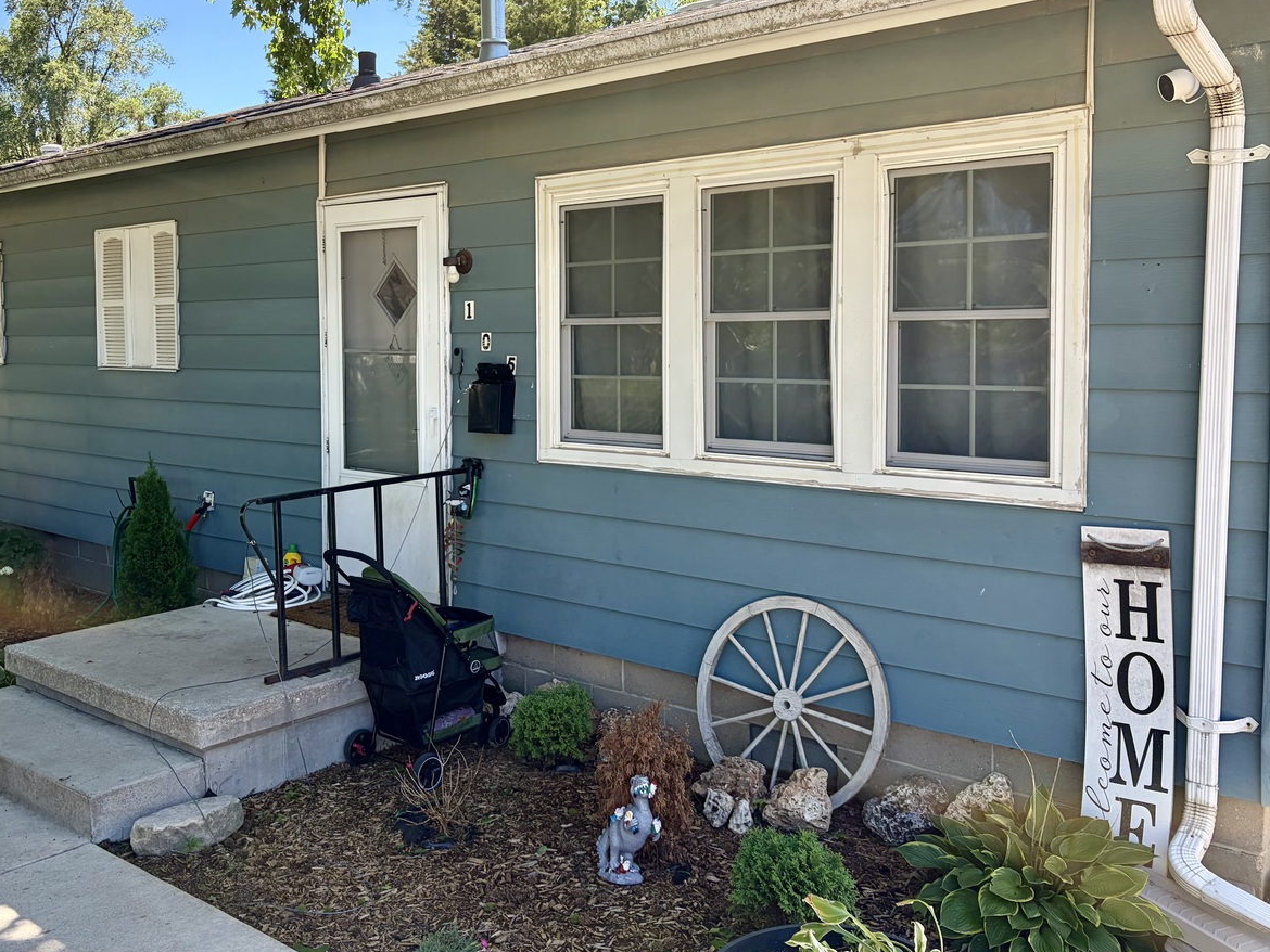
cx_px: 568
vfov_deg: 44.0
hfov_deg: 56.7
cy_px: 382
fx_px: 1174
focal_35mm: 32
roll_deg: +0.1
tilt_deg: -3.0
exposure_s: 1/873
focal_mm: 5.96
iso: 64
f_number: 1.6
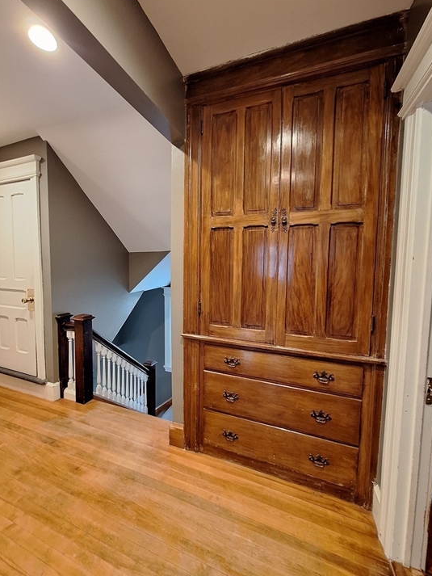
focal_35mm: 14
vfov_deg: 102.0
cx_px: 203
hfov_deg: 85.6
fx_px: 233
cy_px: 279
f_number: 2.2
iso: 250
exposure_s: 1/24
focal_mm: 1.74
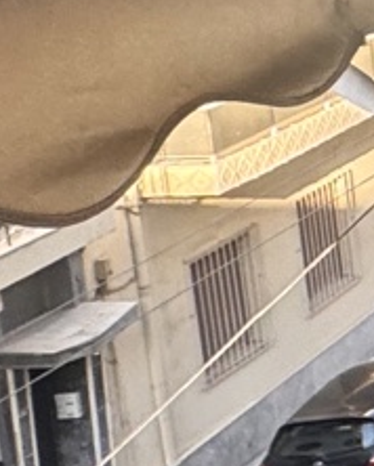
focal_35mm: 118
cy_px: -25
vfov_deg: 15.9
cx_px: 1458
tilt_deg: -9.2
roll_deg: -0.6
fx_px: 1630
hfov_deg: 8.2
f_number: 2.2
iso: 40
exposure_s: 1/136
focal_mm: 2.22
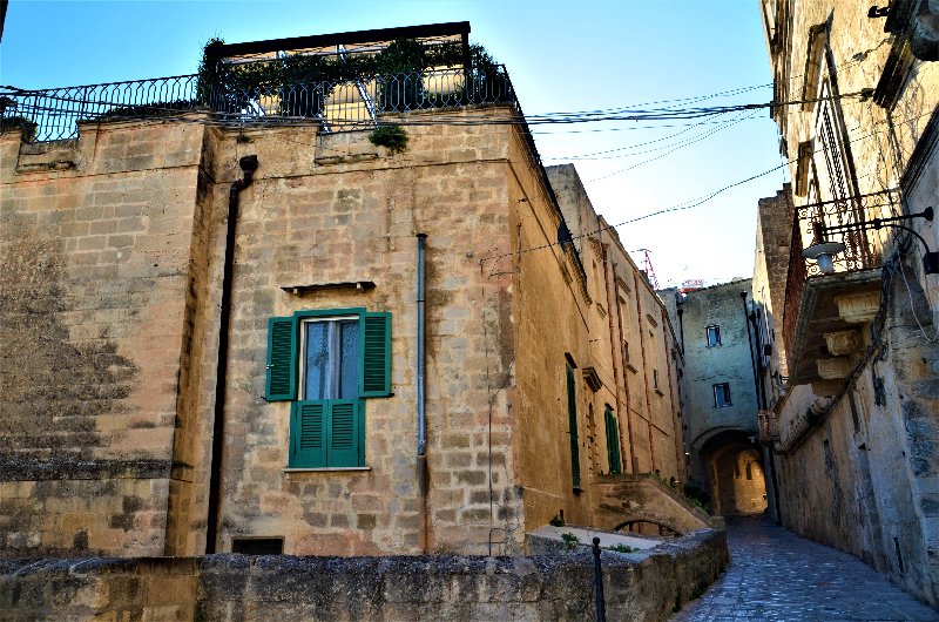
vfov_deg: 47.7
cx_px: 470
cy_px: 311
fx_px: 703
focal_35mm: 27
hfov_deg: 67.5
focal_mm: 18
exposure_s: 1/60
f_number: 10
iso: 320
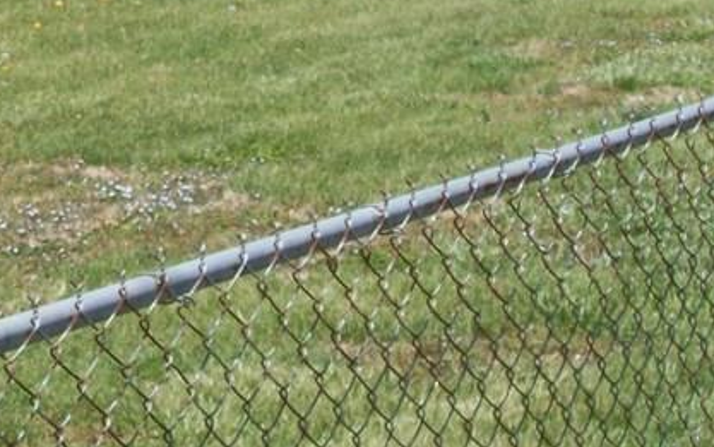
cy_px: -125
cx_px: 43
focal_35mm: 182
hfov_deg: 11.4
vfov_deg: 7.1
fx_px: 3543
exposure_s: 1/299
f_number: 6.7
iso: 80
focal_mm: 11.6
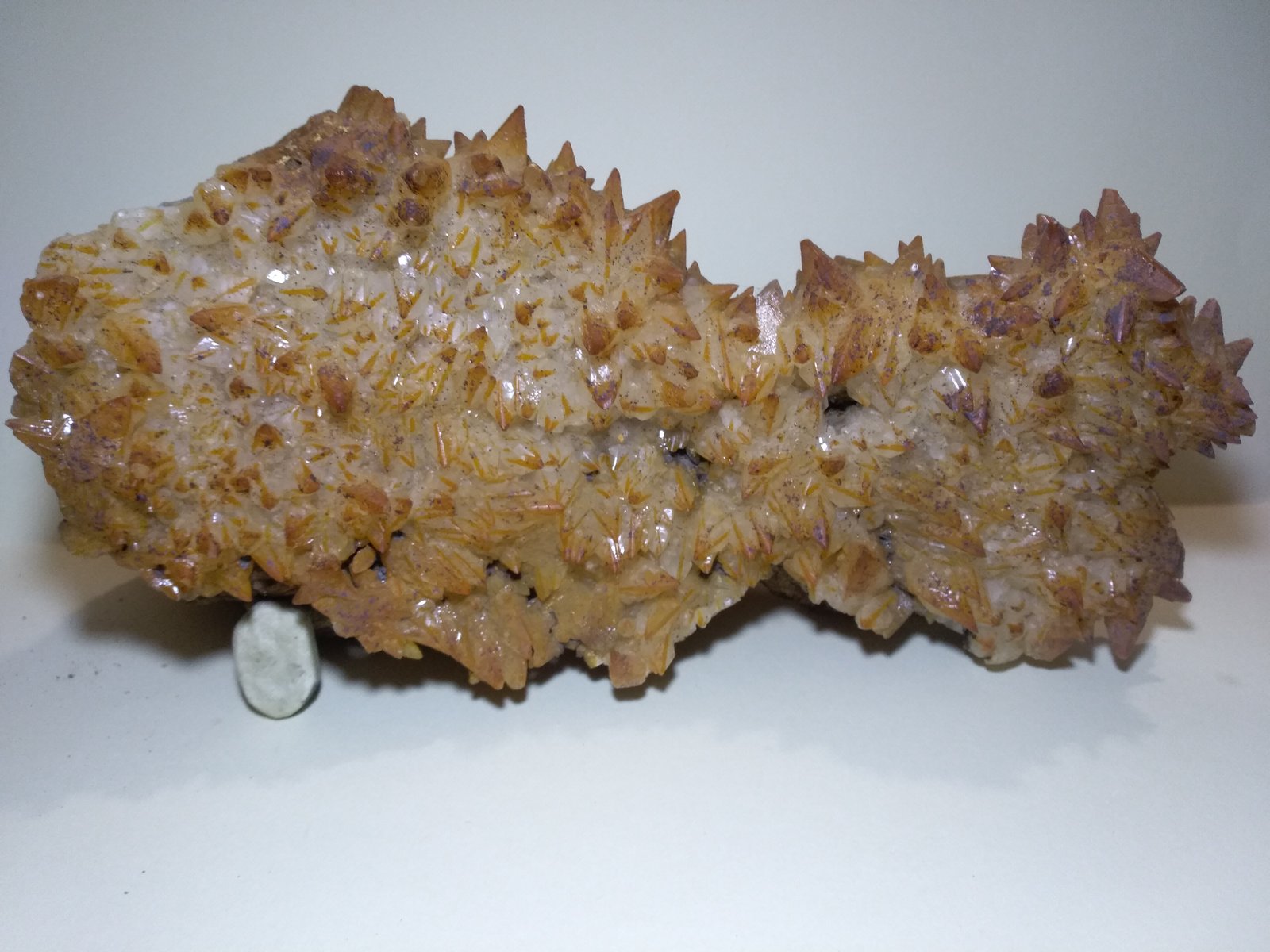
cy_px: 476
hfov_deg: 67.3
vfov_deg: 53.1
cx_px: 635
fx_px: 954
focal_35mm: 26
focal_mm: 3.54
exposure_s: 1/30
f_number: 2
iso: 266
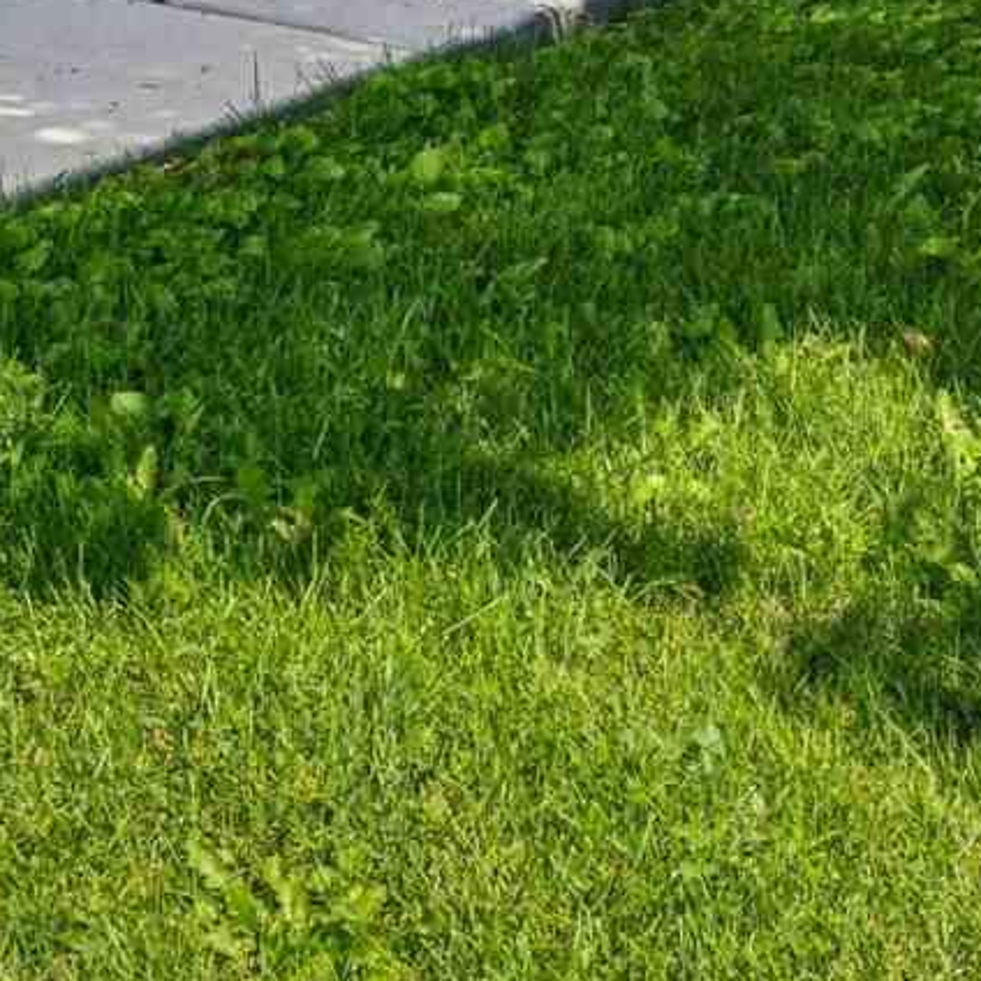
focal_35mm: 120
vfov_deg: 13.0
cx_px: -243
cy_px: -826
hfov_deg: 14.0
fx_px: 3850
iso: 400
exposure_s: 1/200
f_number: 13
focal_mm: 19.5
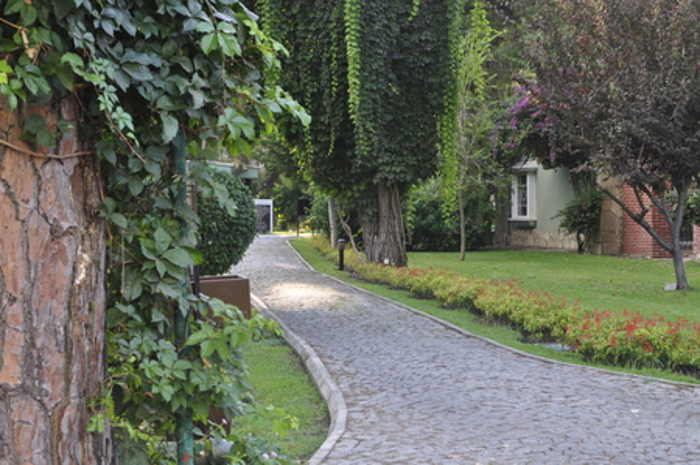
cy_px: 232
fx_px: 1398
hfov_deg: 28.1
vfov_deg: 18.9
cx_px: 350
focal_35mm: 72
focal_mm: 48
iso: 640
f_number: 8
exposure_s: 1/60
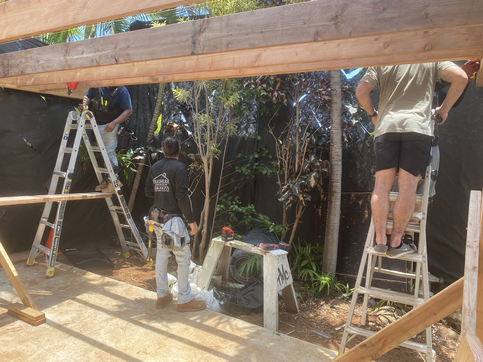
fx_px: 363
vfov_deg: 53.1
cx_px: 242
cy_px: 181
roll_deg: -2.3
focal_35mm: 26
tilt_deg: -5.2
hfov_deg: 67.3
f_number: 1.8
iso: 32
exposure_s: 1/324
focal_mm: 4.25
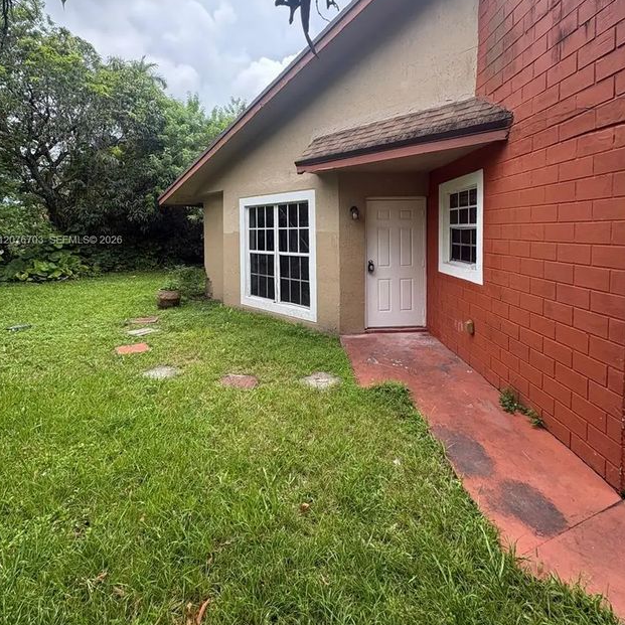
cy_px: 241
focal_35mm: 17
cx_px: 312
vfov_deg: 82.6
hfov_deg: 84.0
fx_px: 347
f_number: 2.2
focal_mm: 2.22
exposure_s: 1/578
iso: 64
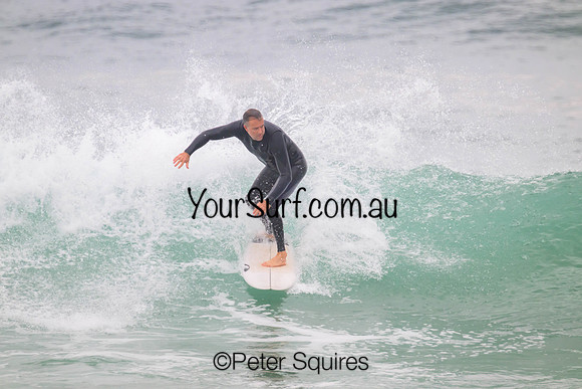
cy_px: 194
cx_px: 291
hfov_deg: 2.6
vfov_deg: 1.7
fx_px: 12936
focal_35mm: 800
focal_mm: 800
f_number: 11
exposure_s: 1/2000
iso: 1400
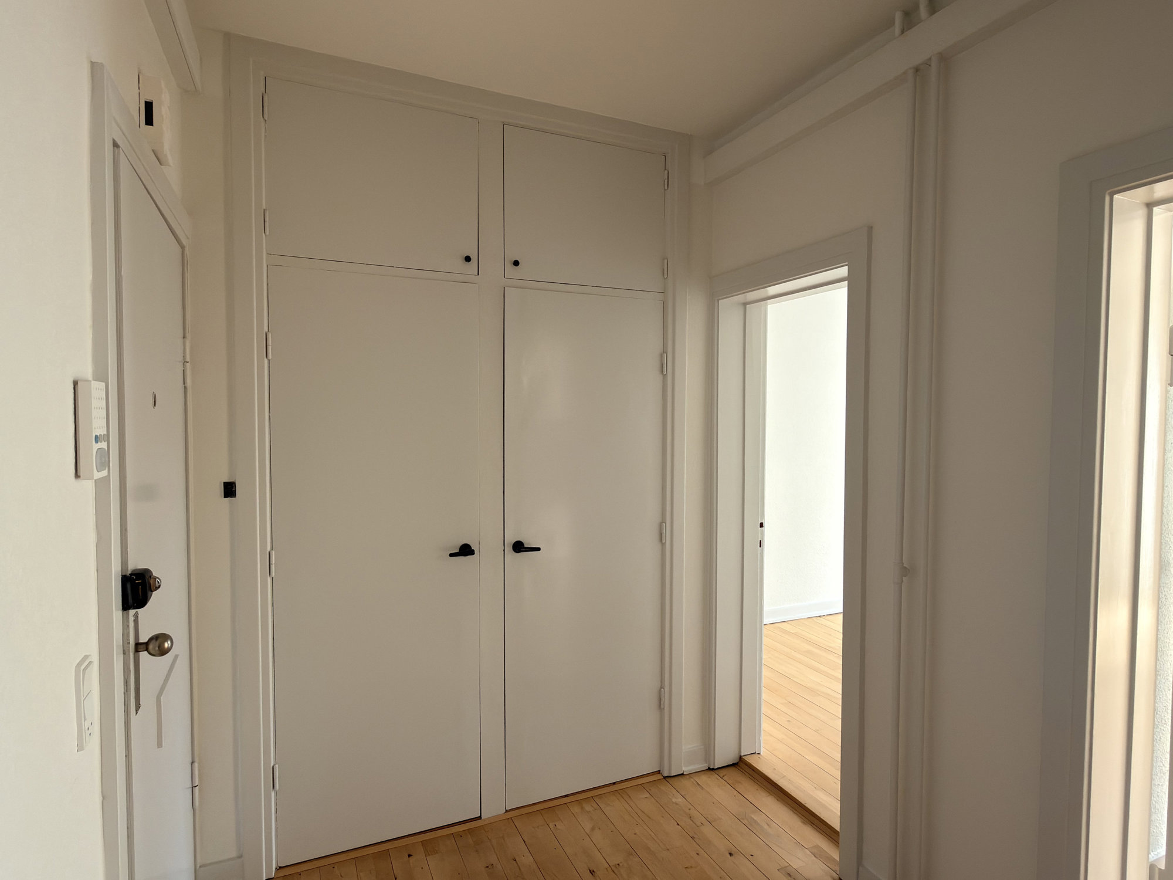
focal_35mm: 19
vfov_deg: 68.7
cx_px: 586
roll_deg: +0.1
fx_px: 644
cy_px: 440
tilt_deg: -2.2
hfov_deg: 84.7
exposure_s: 1/58
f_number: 2.2
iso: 50
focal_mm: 2.22
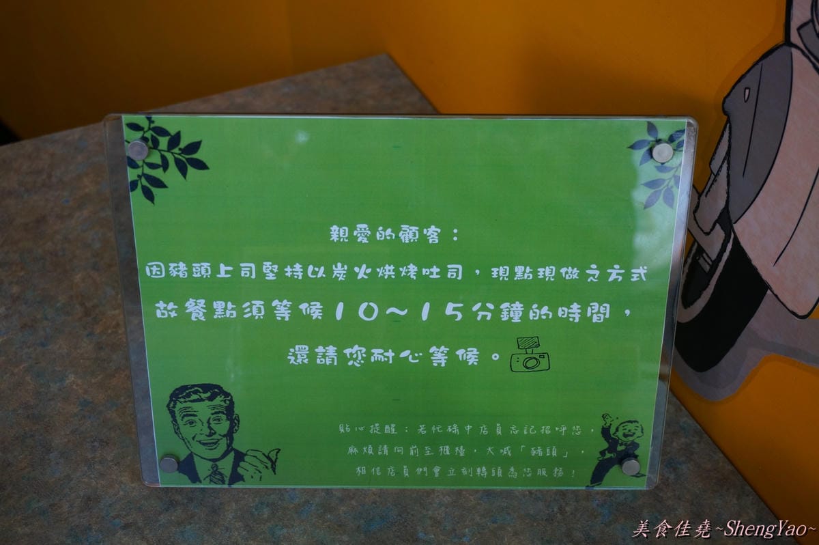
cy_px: 272
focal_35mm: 51
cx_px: 410
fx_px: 1159
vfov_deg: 26.4
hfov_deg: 38.9
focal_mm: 34
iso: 500
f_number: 5
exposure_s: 1/160
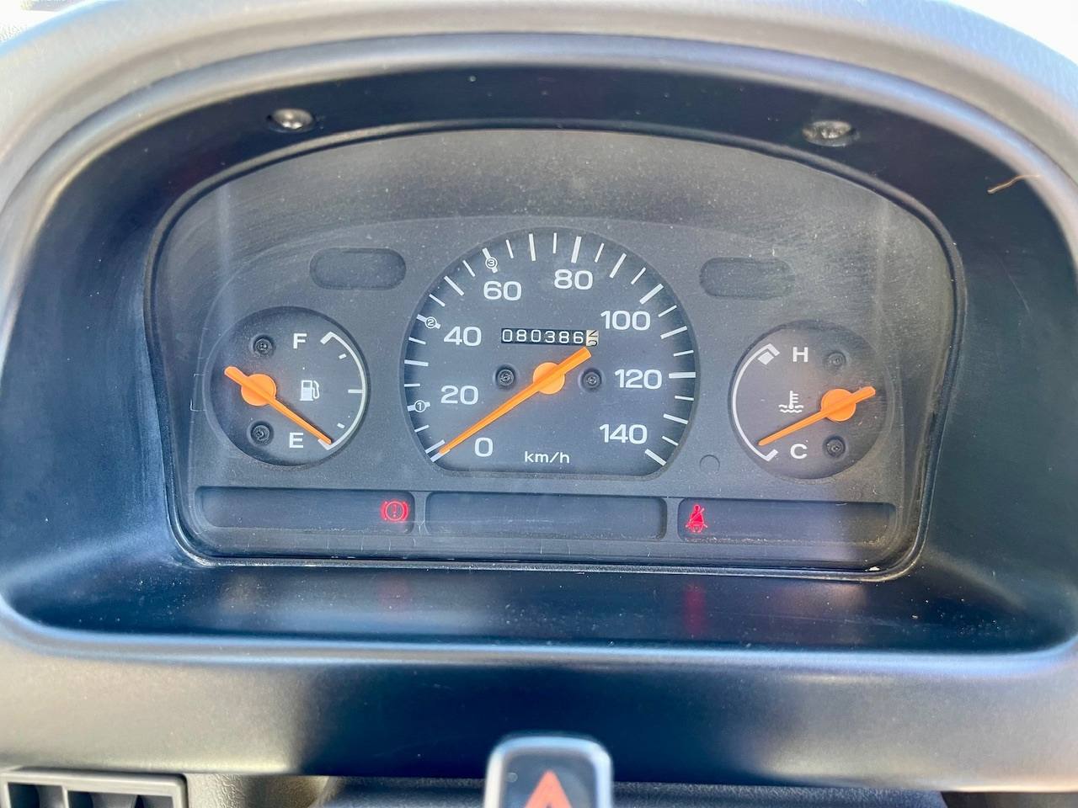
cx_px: 539
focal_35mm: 25
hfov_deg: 69.4
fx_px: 779
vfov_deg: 54.9
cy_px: 404
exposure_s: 1/76
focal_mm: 5.1
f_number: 1.6
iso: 125
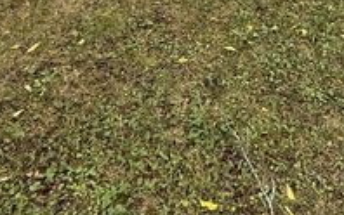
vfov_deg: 19.3
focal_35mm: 50
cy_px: -176
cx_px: 278
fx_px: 469
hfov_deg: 38.7
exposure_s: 1/285
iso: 64
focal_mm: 2.22
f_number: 2.2
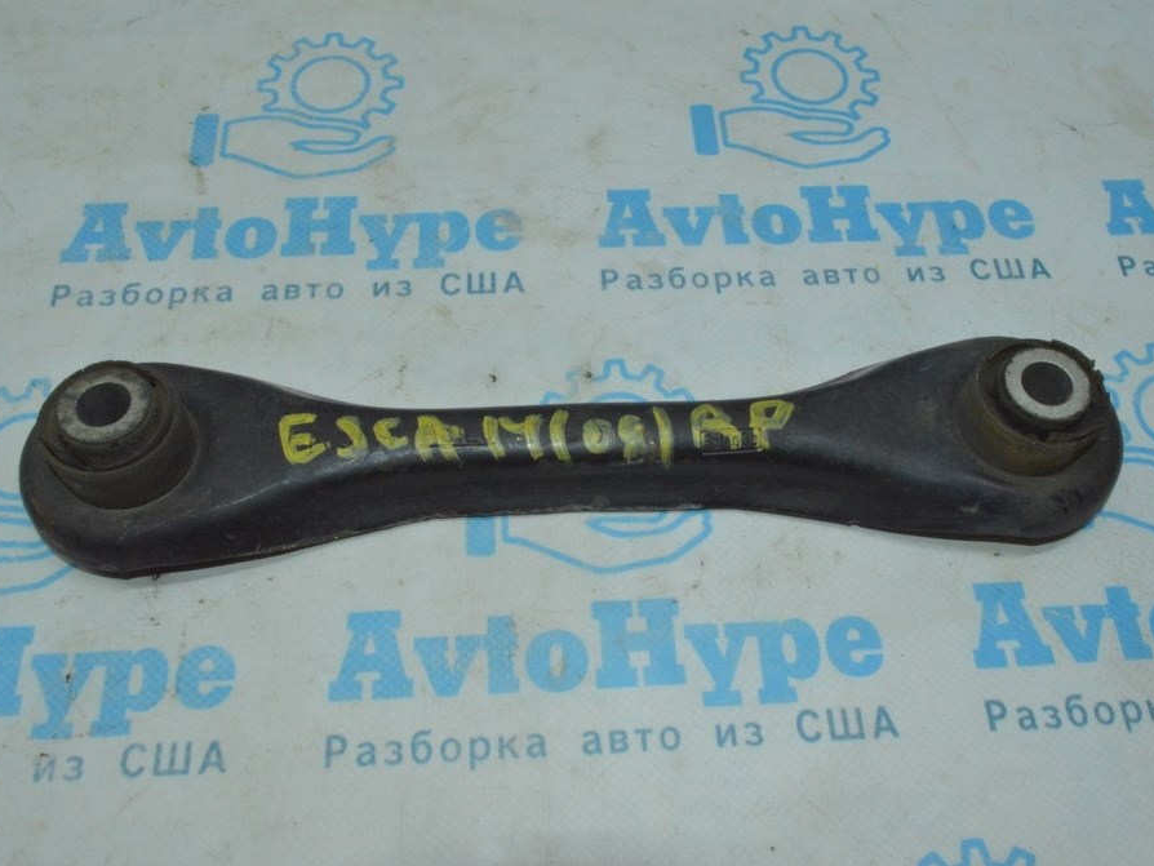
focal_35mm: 33
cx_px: 560
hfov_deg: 55.3
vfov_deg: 43.0
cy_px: 429
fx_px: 1100
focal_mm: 20
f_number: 22
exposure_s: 1/60
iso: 4000
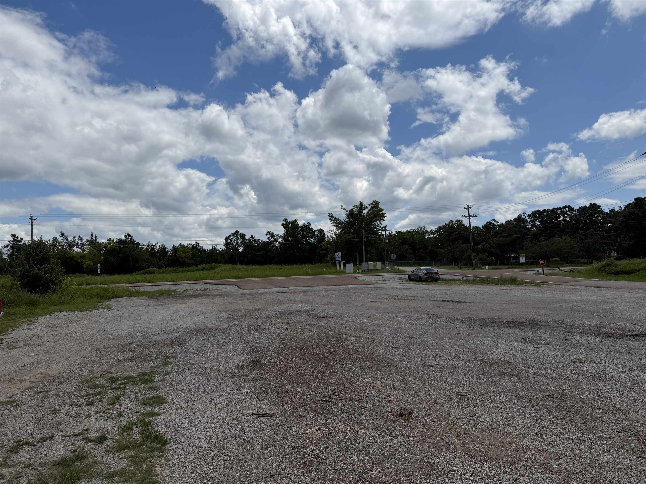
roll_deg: +3.1
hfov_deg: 71.6
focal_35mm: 24
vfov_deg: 56.8
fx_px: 448
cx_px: 323
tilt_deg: +5.1
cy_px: 242
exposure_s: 1/9091
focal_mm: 6.76
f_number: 1.78
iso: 80
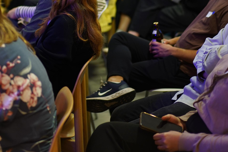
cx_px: 70
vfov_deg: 11.2
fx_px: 766
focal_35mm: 121
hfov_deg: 16.9
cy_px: -11
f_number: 1.8
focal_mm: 55
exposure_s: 1/60
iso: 500
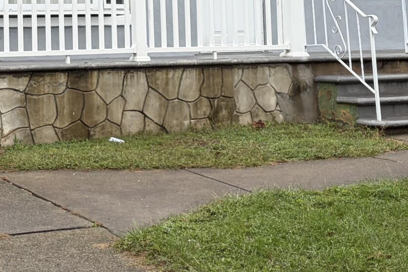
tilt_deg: +4.1
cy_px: -18
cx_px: 100
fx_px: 1100
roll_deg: +1.7
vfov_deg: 13.9
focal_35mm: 97
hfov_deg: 20.8
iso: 50
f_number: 1.6
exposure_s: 1/1799
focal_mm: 5.96
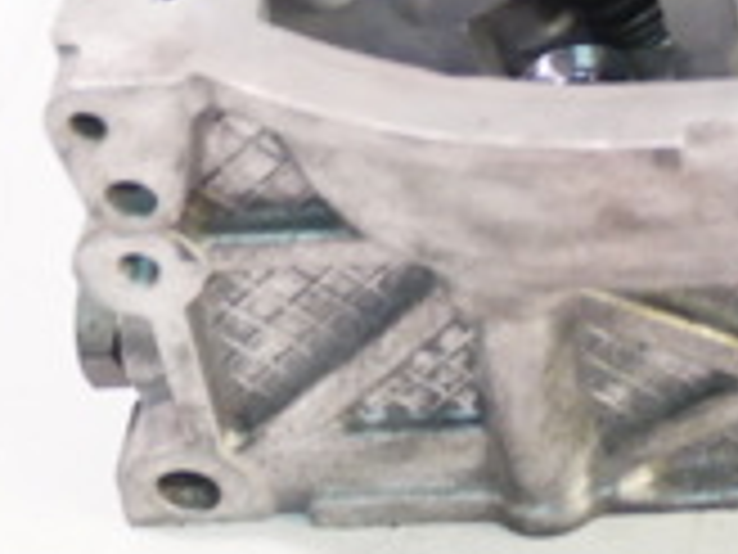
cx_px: 868
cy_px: -315
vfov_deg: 12.0
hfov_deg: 16.2
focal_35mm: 117
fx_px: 2494
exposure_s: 1/60
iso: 1250
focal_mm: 15
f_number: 3.8
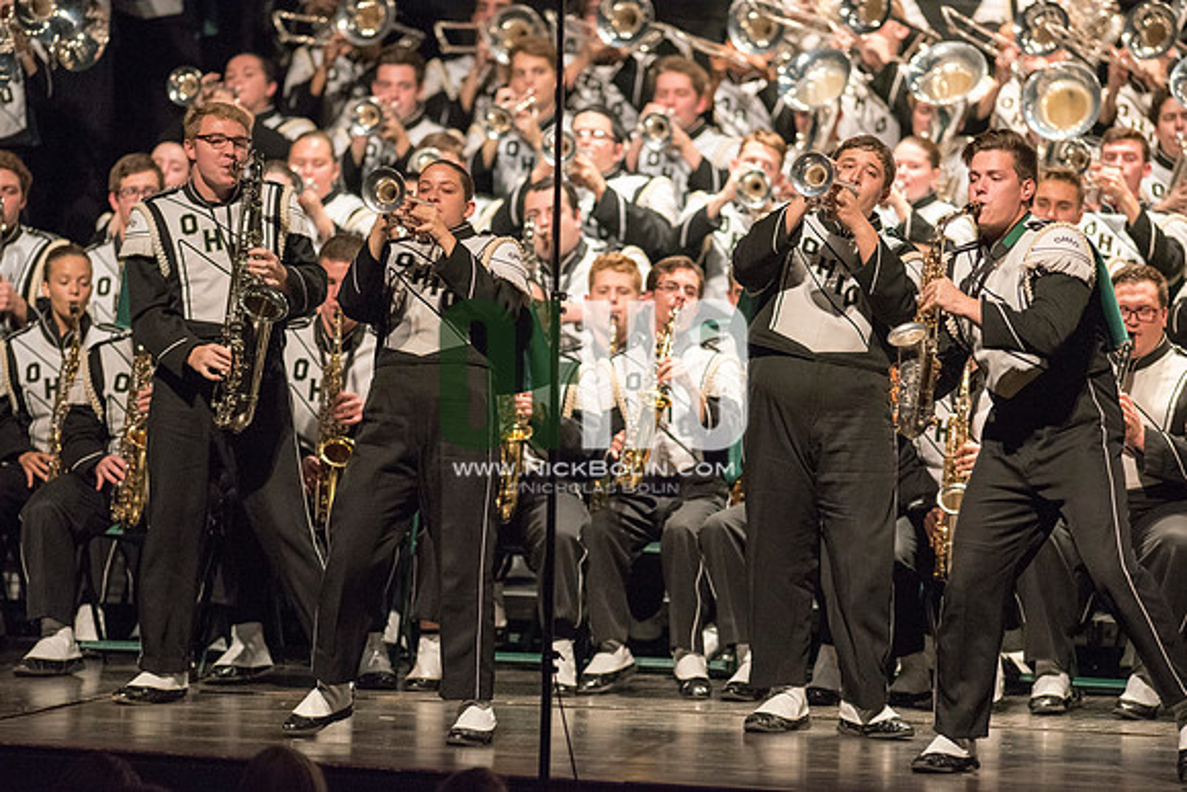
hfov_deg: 6.9
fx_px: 9894
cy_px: 396
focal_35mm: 300
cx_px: 594
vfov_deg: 4.6
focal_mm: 300
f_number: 2.8
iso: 4000
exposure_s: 1/500
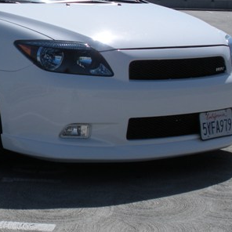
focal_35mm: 105
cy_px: 56
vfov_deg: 16.5
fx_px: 796
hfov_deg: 16.1
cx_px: -21
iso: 64
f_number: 4
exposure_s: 1/992
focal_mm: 7.7
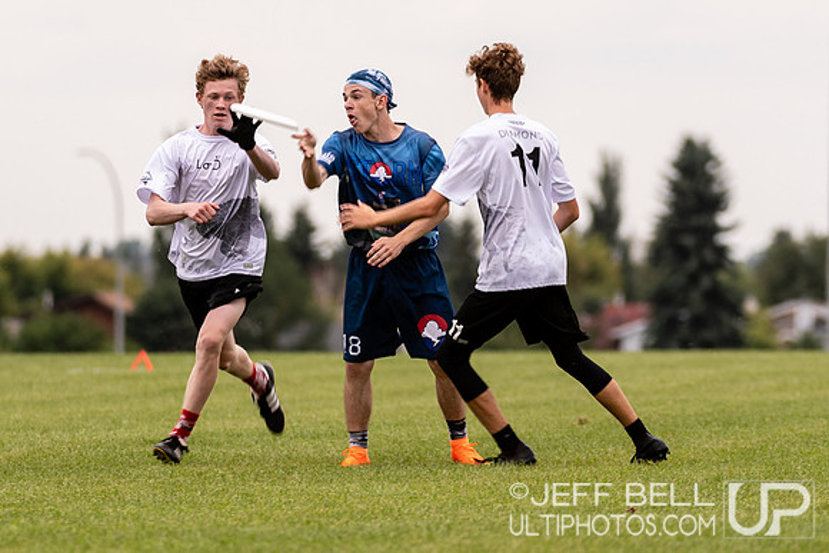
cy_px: 224
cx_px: 398
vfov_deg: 2.3
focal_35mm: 588
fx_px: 13552
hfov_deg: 3.5
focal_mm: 220
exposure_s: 1/200
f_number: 4
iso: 100
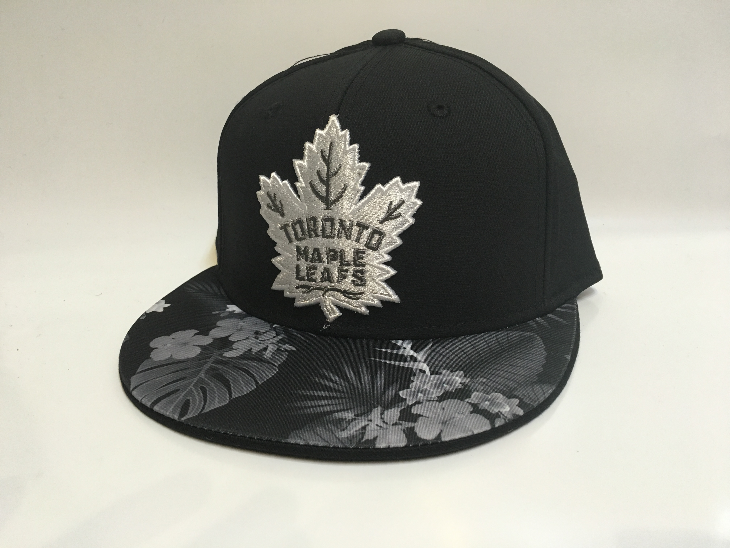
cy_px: 274
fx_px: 612
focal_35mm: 29
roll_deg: +2.2
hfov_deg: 61.7
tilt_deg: -23.0
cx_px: 365
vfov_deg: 48.2
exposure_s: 1/33
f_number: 2.2
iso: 125
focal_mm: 4.15
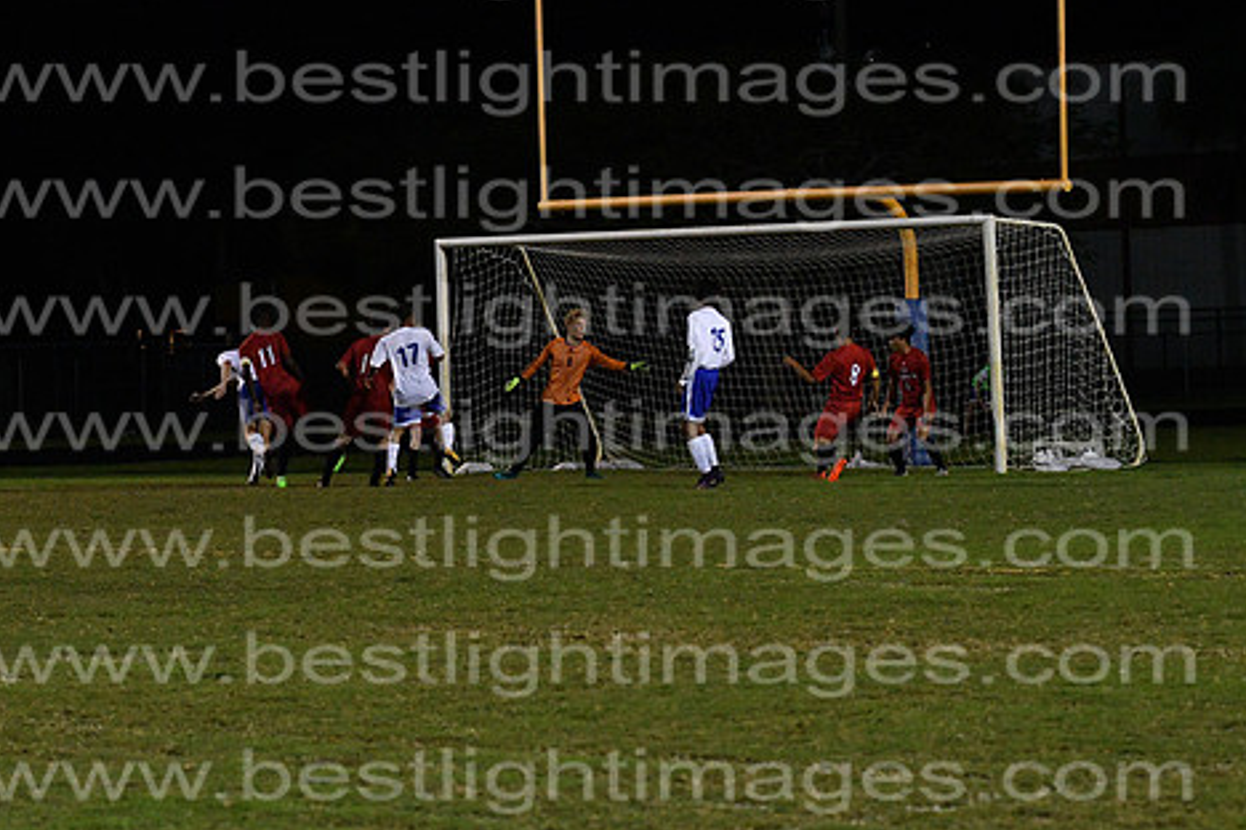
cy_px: 374
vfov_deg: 9.5
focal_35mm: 145
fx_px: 5018
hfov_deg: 14.2
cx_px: 591
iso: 6400
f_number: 4
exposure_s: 1/1000
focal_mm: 78
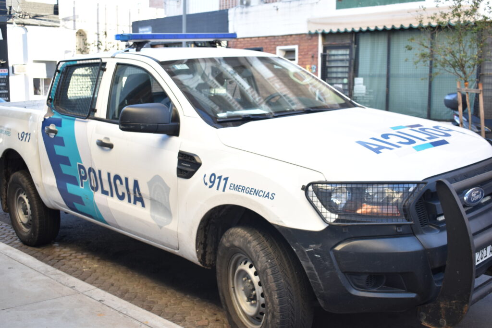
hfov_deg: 46.4
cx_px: 246
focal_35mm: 42
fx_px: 574
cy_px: 164
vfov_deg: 31.9
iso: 320
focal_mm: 28
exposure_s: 1/125
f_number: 4.2
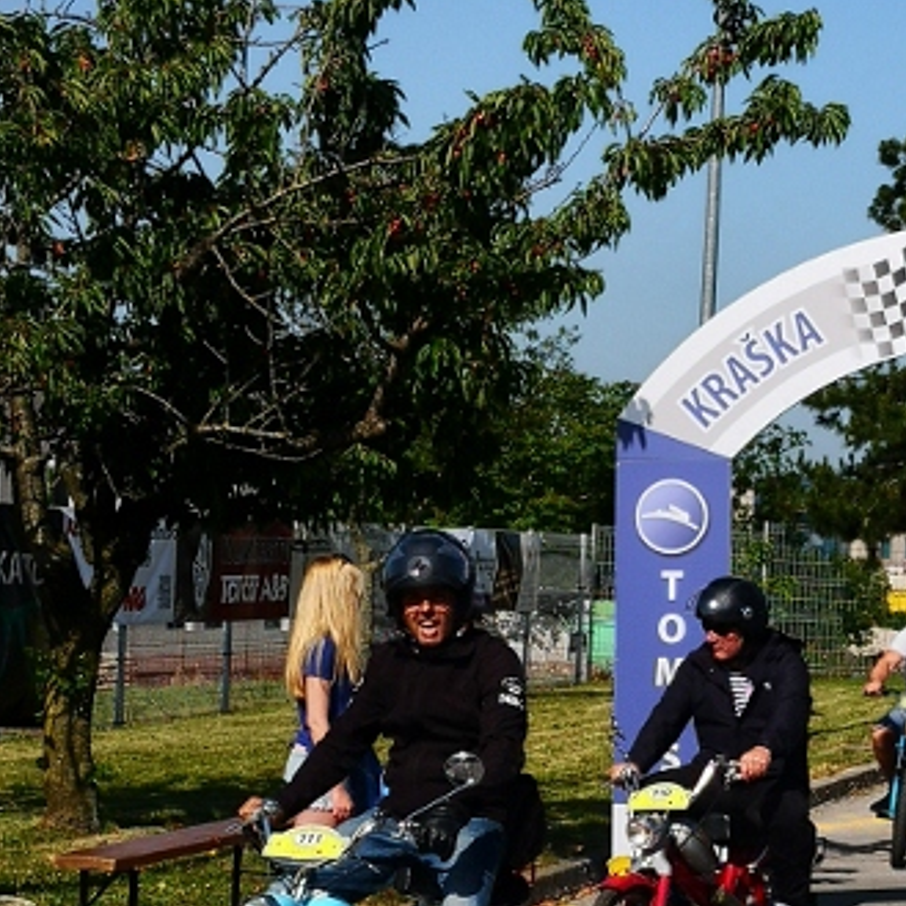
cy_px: 713
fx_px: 2991
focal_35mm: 101
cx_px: 565
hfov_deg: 17.2
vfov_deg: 17.1
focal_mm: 3.95
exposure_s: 1/2439
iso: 50
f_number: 1.6
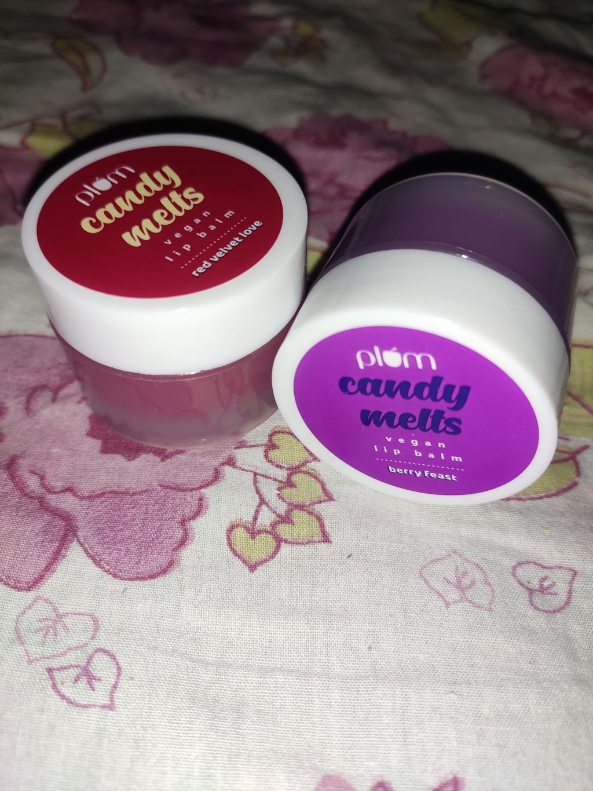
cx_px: 296
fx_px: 571
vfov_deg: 69.4
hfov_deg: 54.9
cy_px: 396
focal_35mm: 25
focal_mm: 4.74
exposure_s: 1/174
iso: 112
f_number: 1.79
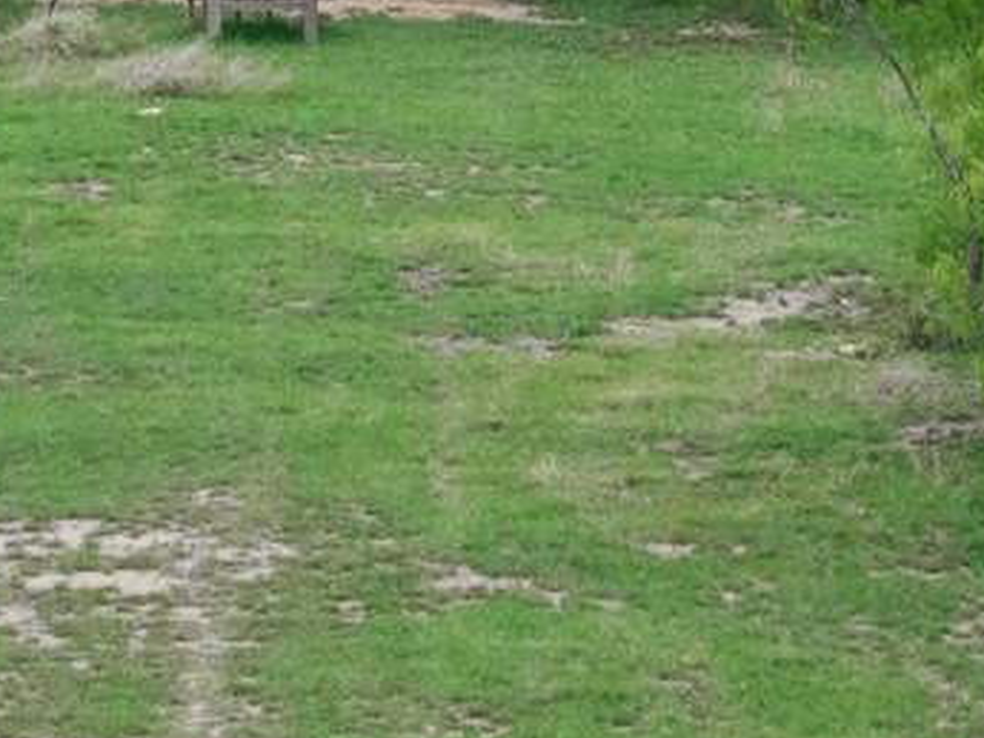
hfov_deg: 4.7
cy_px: -280
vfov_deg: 3.6
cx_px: -37
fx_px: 11854
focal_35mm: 417
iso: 110
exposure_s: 1/400
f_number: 2.8
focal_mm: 19.35
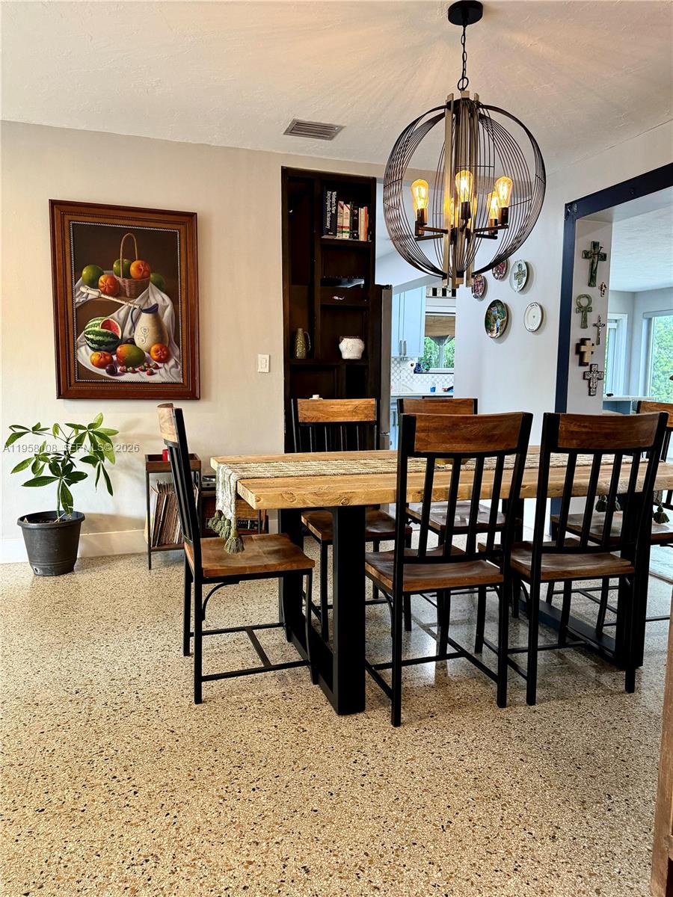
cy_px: 448
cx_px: 336
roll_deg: -0.5
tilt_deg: -6.7
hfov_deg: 56.8
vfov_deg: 71.6
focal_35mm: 24
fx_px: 622
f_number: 1.78
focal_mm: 6.76
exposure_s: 1/60
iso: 250
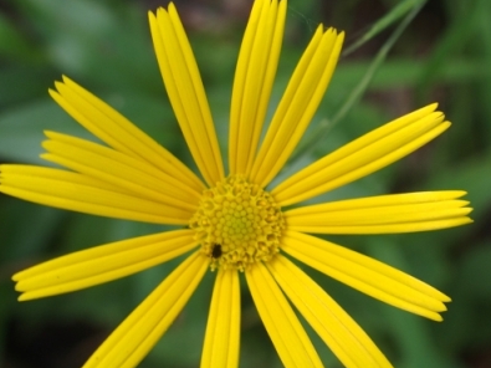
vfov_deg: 21.6
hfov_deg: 28.5
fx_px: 964
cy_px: 226
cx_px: 282
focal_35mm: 68
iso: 100
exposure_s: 1/160
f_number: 2.8
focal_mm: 9
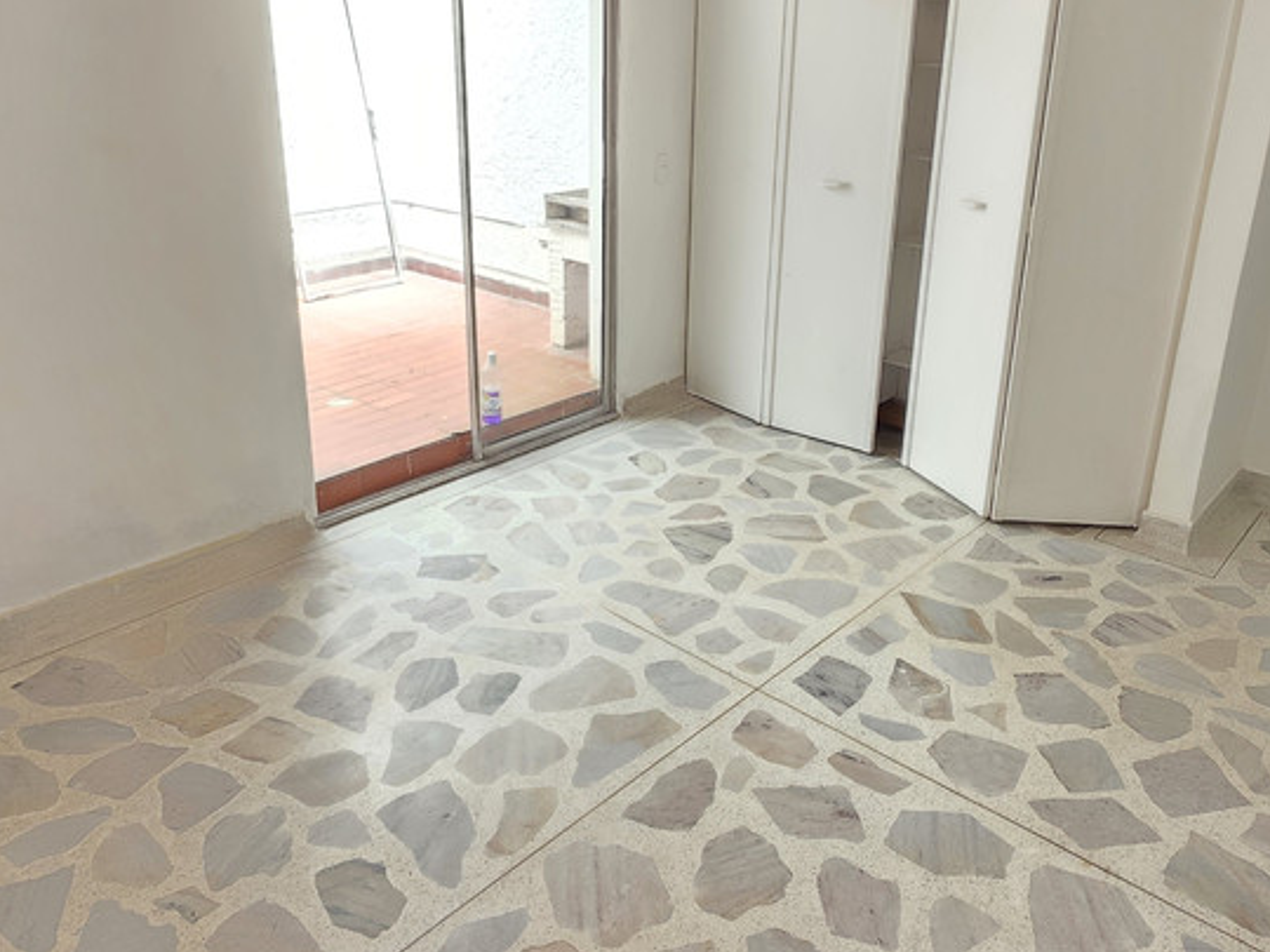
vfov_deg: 52.9
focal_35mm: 26
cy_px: 404
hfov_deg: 67.3
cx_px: 644
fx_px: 954
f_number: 1.9
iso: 200
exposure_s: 1/120
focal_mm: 2.2
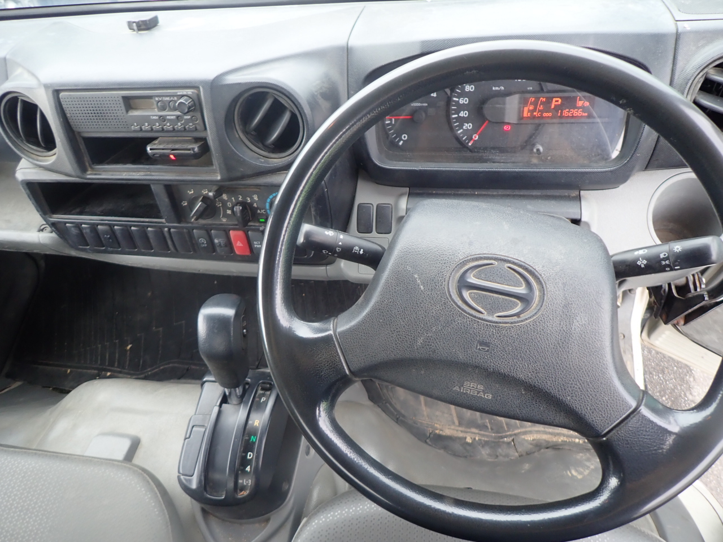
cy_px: 271
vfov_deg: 54.9
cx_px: 362
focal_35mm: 25
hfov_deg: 69.4
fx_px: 522
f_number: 2
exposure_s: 1/60
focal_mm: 4.5
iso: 200
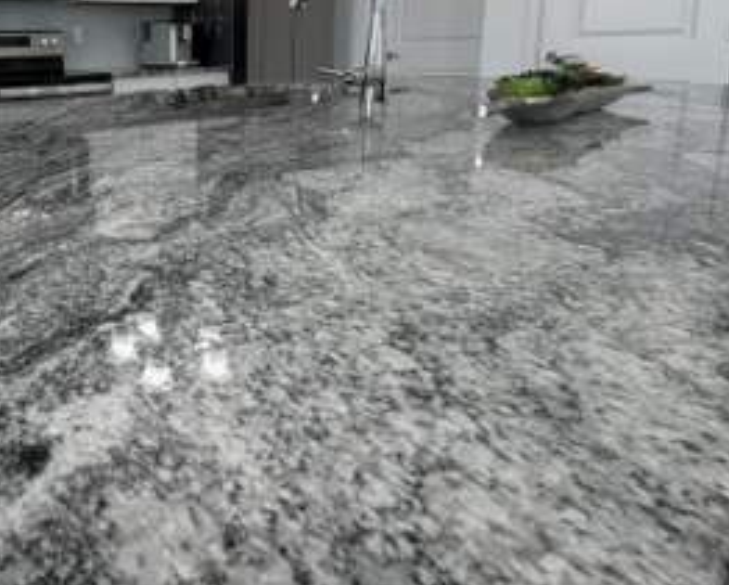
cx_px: 67
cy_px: 117
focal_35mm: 25
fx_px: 540
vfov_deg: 53.1
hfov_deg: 57.9
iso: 100
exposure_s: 1/120
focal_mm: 2.22
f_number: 2.2
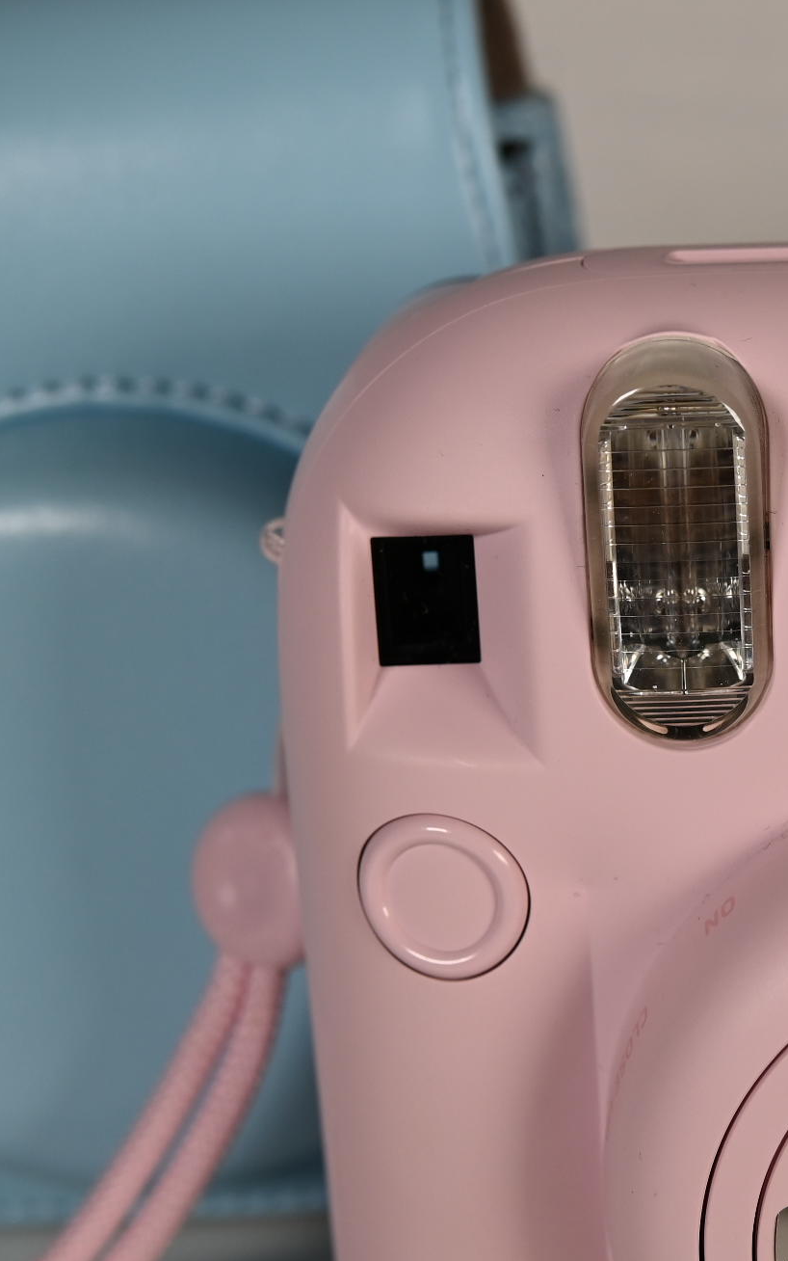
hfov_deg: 18.2
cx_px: 868
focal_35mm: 69
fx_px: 2370
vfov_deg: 29.8
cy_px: 630
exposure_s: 1/1000
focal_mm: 30
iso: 400
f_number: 5
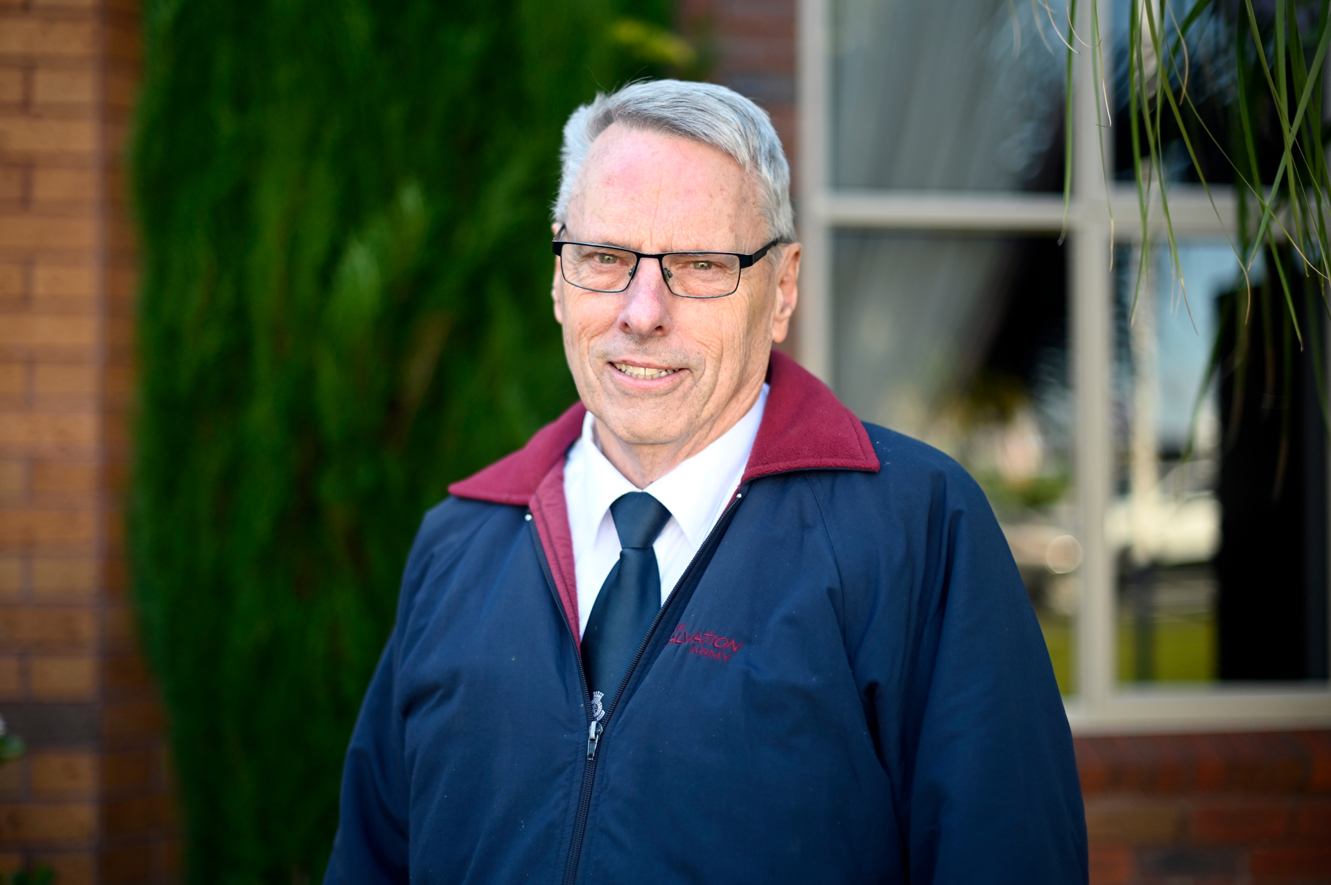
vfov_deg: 27.0
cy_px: 442
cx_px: 666
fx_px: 1847
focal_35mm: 50
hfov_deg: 39.6
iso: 280
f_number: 1.4
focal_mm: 50
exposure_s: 1/1250
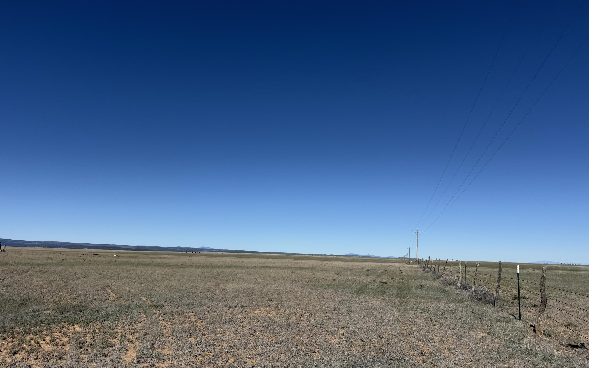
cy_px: 211
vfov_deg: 44.4
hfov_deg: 66.5
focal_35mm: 28
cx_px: 303
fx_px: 449
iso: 80
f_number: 1.78
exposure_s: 1/9091
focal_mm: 6.76
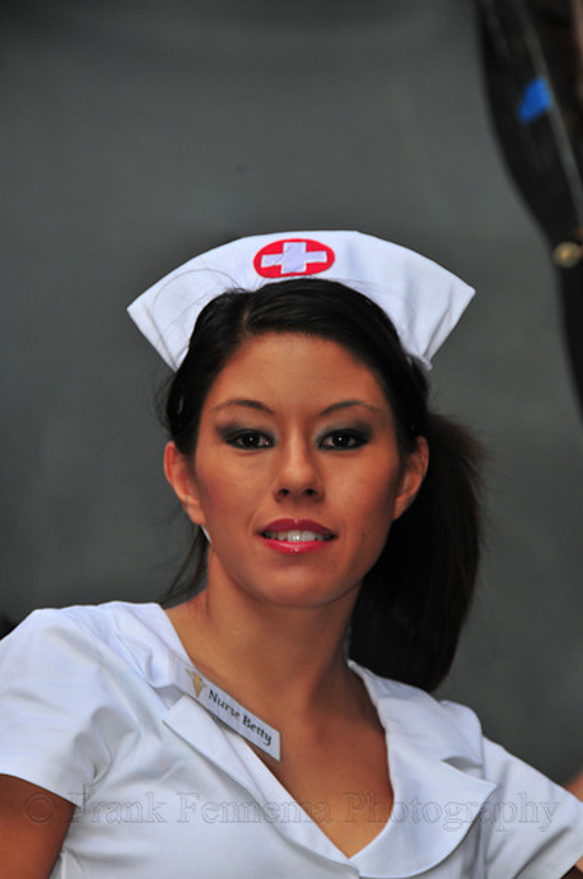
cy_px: 440
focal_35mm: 180
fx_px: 4385
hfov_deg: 7.6
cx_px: 292
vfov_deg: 11.4
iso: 200
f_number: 8
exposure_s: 1/250
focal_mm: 120
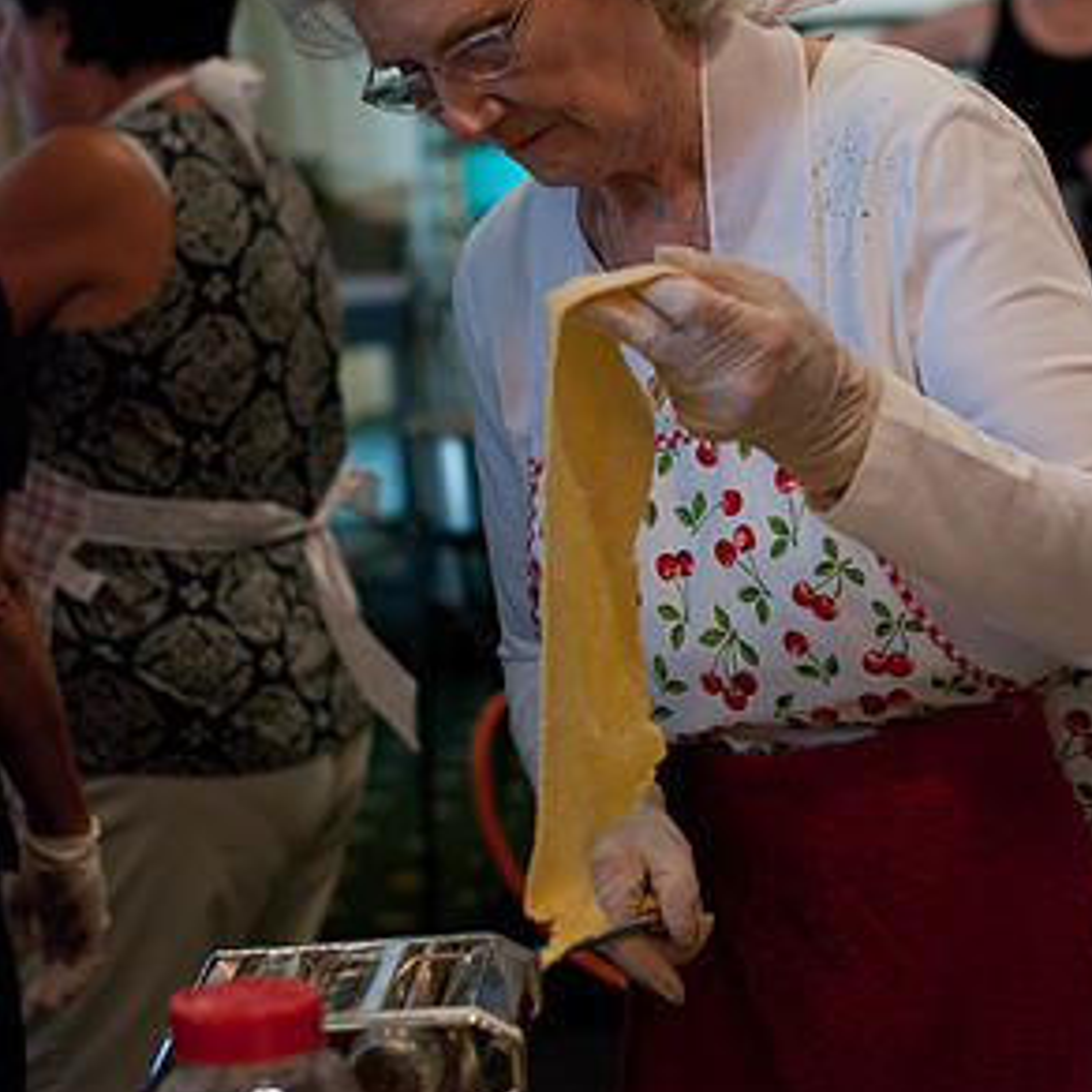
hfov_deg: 17.7
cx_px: 555
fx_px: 3498
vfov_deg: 17.7
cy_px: 400
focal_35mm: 98
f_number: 2.8
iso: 800
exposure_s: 1/180
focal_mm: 50
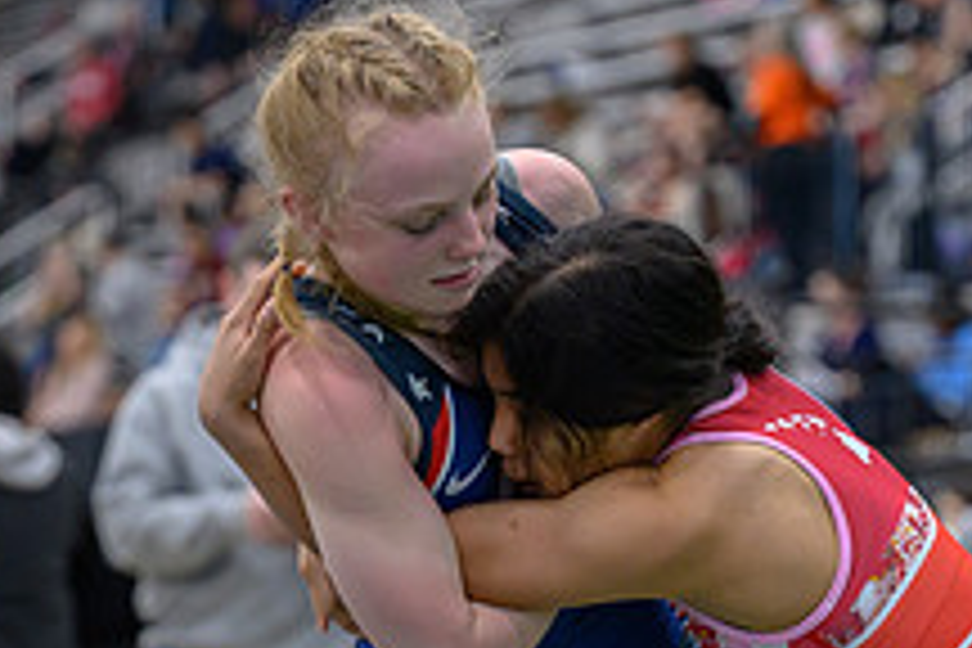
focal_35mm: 267
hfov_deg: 7.7
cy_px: 716
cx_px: 683
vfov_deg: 5.1
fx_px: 7208
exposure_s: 1/800
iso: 2000
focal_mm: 82
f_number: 2.8
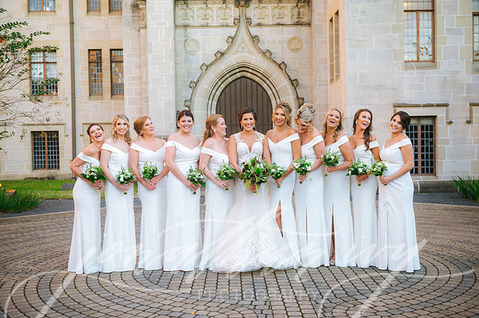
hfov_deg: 44.5
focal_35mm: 44
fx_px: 585
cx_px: 240
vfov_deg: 30.5
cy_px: 159
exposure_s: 1/250
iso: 500
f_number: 3.2
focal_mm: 44
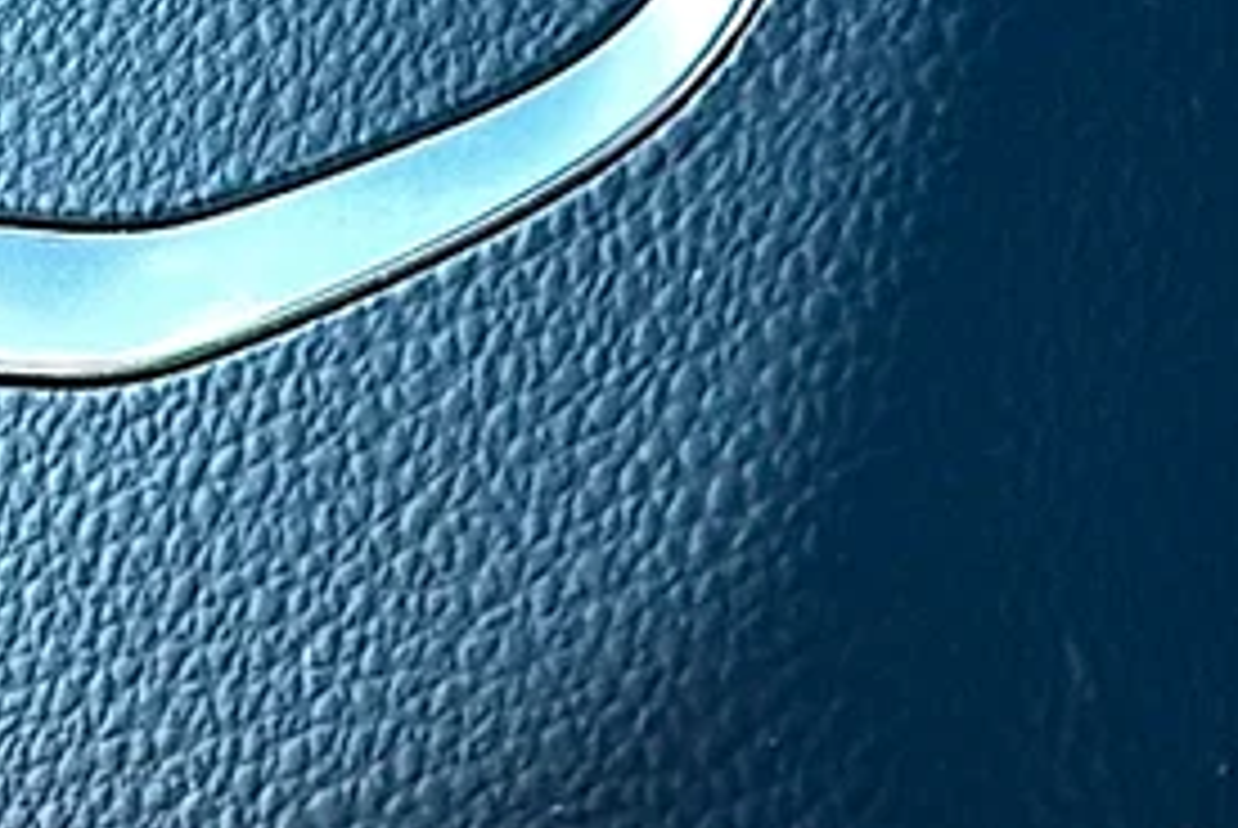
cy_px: -263
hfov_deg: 17.8
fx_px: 3821
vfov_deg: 12.0
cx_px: -126
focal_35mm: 111
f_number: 1.78
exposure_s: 1/201
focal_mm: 6.86
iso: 100
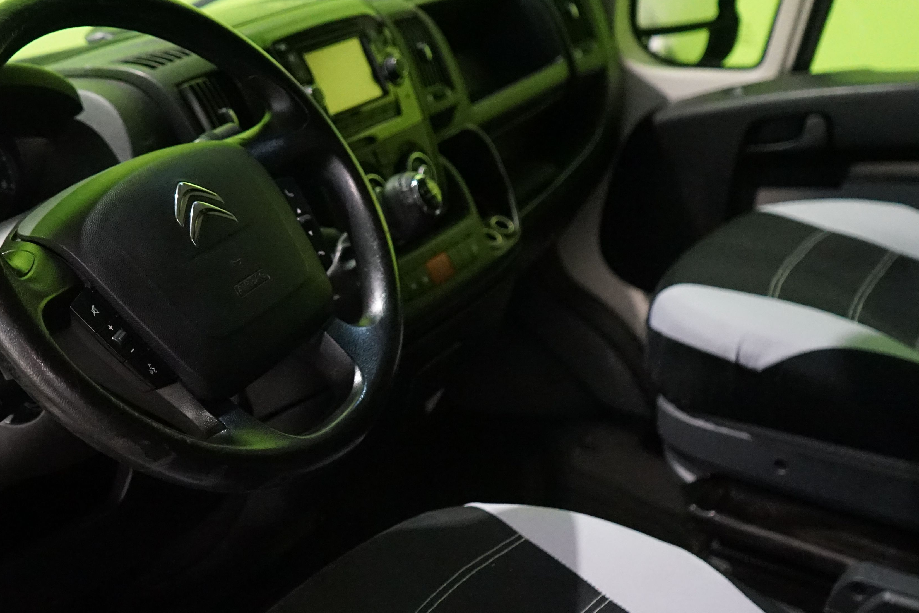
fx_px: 1302
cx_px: 259
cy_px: 276
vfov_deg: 26.5
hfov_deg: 38.1
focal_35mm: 51
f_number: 3.5
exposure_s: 1/125
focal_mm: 28
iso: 6400
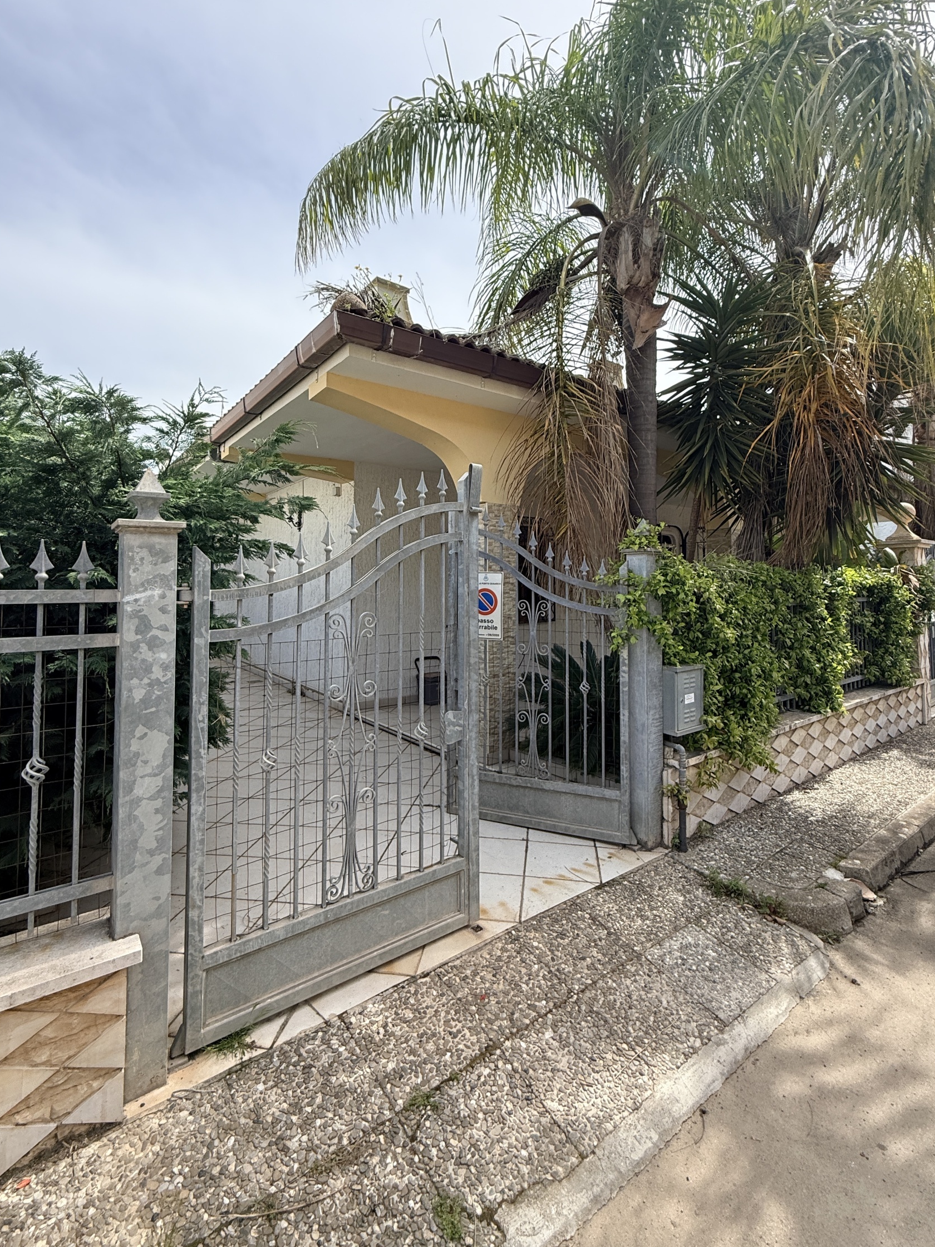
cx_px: 473
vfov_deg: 94.2
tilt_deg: +4.8
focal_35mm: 16
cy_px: 563
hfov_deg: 78.1
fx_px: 576
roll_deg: -0.8
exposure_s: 1/1033
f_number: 2.2
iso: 64
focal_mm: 2.22
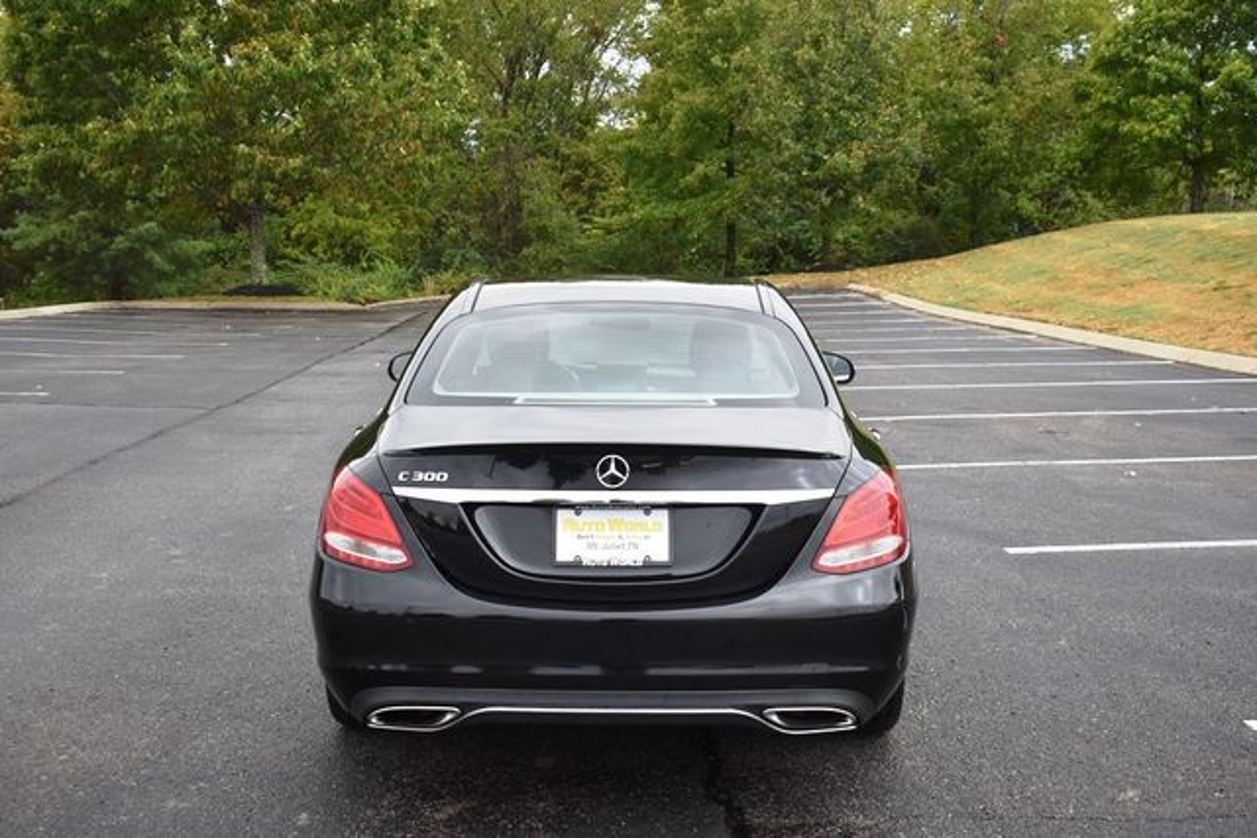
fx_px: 1467
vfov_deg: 31.9
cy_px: 419
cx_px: 628
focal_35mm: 42
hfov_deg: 46.4
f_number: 5
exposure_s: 1/250
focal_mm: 28
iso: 400
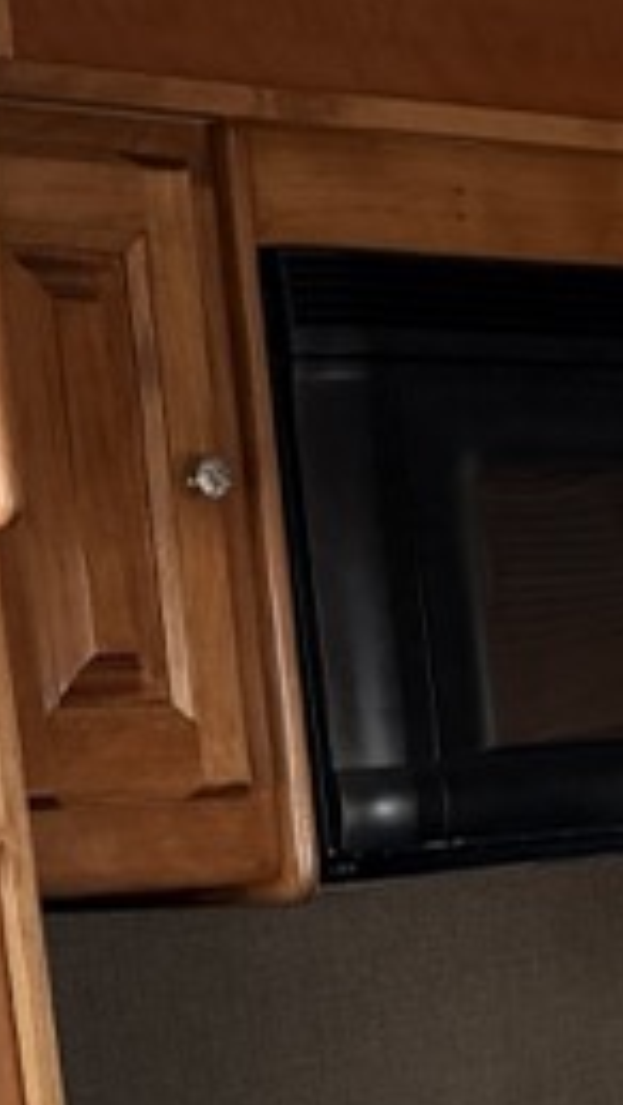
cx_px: 828
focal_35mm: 129
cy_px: 1527
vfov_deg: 15.6
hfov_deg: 9.2
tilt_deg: -10.1
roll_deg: +2.2
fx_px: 3782
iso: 200
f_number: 1.78
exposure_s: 1/67
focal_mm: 6.76
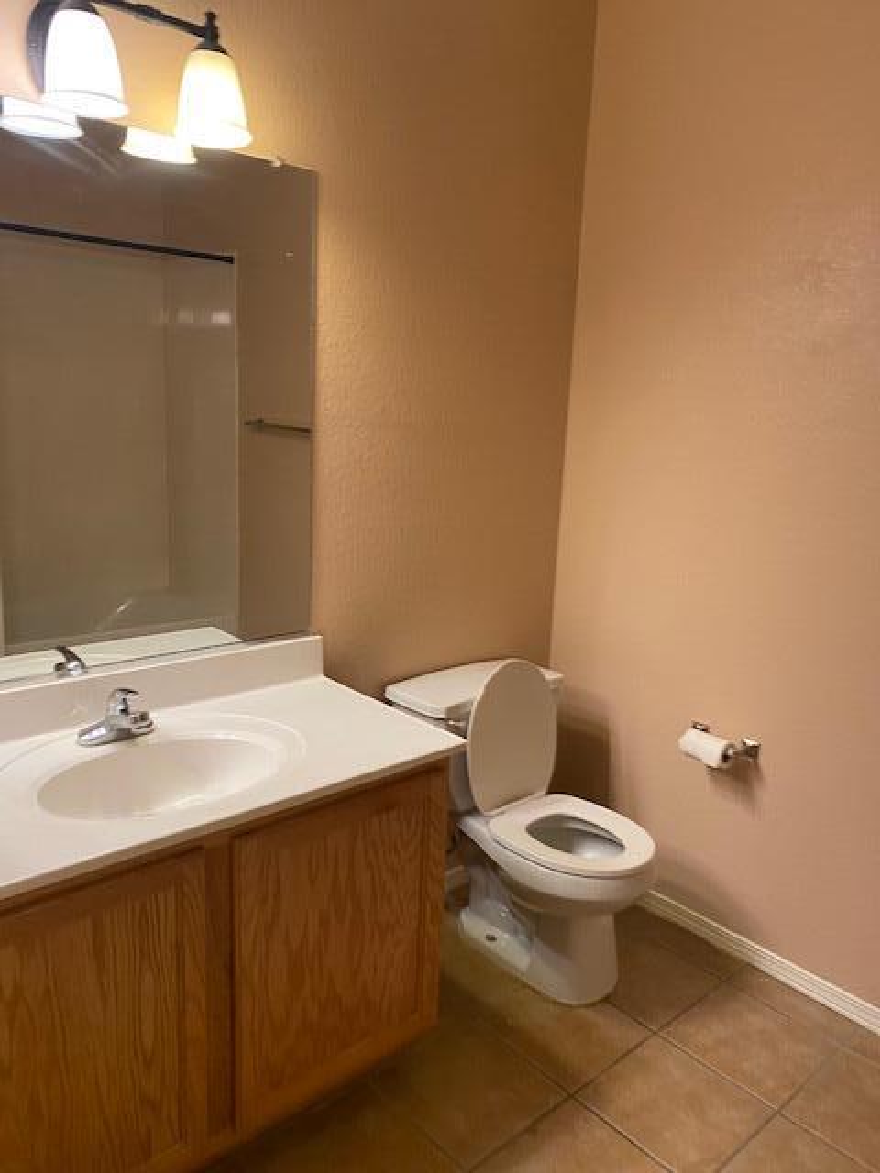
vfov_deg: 67.3
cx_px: 440
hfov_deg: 53.1
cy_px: 586
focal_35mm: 26
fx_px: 881
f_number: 1.8
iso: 100
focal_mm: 4.25
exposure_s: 1/60
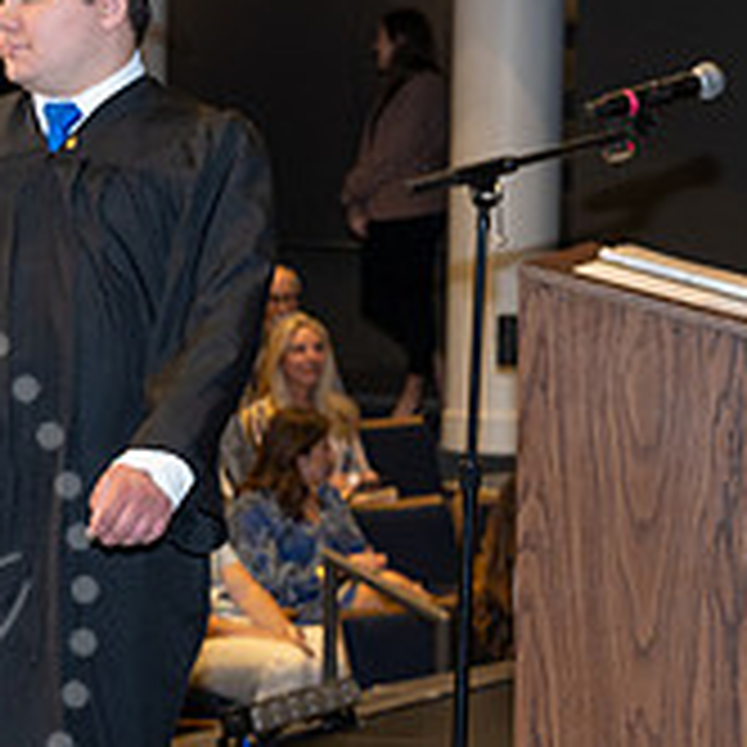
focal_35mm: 163
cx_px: -333
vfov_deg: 10.7
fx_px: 3980
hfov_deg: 10.4
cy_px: 596
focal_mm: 55
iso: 1000
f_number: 5
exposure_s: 1/80
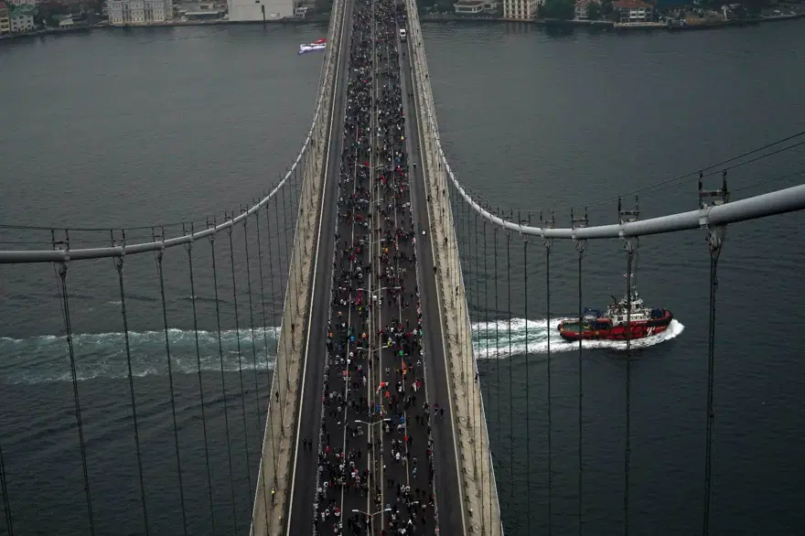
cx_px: 402
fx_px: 1565
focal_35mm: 70
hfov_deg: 28.9
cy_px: 268
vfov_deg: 19.4
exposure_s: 1/12800
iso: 1000
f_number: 2.8
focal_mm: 70
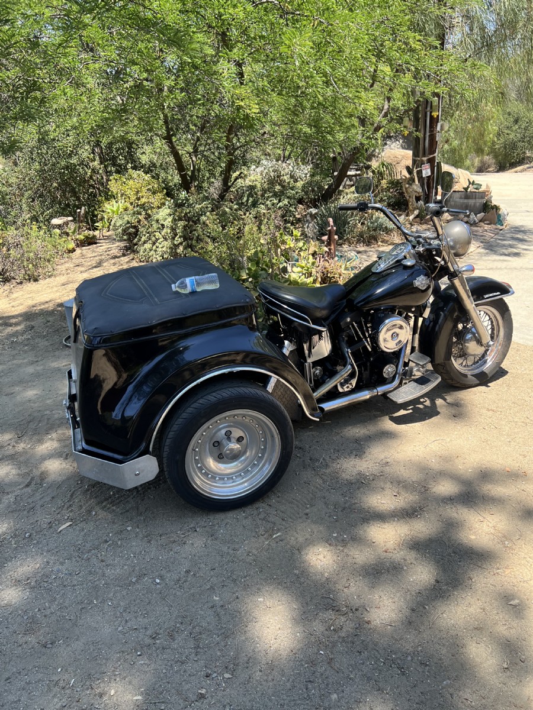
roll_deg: +4.9
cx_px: 266
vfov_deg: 67.3
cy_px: 355
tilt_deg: -24.9
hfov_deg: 53.1
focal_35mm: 26
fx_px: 534
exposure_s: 1/678
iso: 50
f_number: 1.5
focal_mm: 5.7
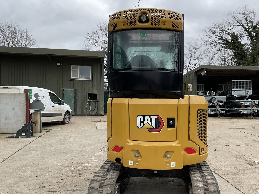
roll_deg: -1.5
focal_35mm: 36
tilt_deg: +0.8
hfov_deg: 51.2
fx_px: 269
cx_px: 146
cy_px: 109
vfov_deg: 39.6
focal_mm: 3
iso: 16
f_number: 1.8
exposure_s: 1/869
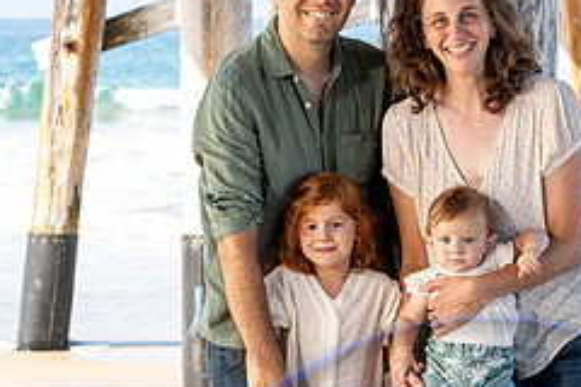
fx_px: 2727
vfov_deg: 8.1
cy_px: 325
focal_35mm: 169
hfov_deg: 12.1
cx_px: 482
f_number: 6.3
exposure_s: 1/160
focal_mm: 70
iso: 160
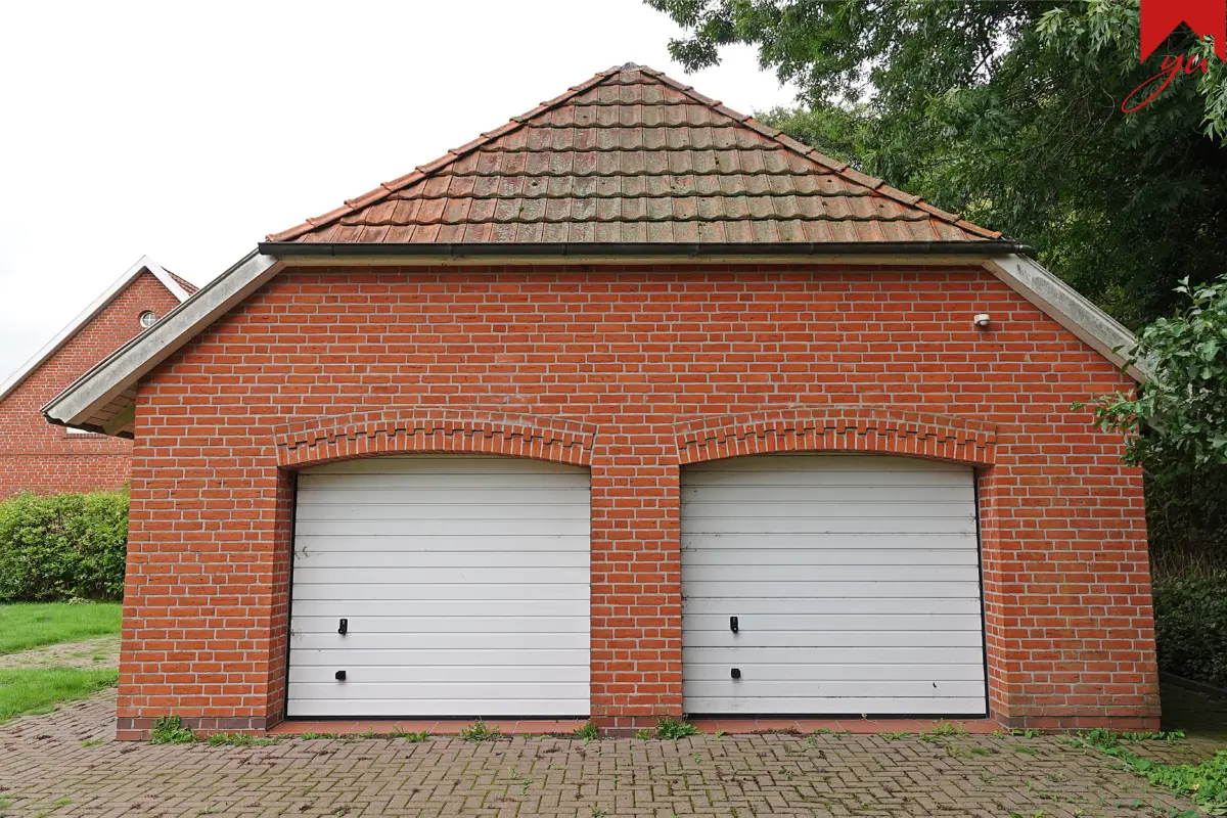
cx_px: 614
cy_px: 409
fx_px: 886
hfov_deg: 69.4
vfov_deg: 49.6
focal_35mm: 26
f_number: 3.2
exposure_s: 1/250
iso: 100
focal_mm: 9.63
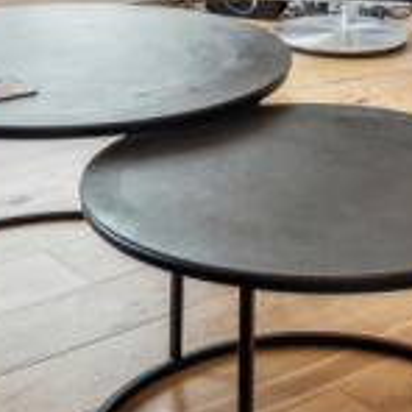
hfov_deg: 18.2
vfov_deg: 15.6
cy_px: -347
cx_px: 362
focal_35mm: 94
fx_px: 1266
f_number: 11
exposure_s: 1/20
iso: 320
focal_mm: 16
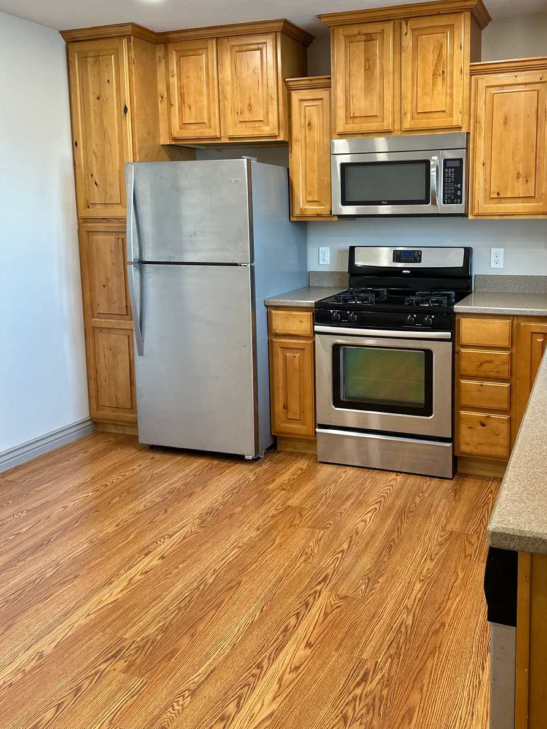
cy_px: 296
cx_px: 350
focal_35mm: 31
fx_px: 653
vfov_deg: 57.9
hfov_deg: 45.0
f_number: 1.78
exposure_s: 1/60
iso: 160
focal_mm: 6.86
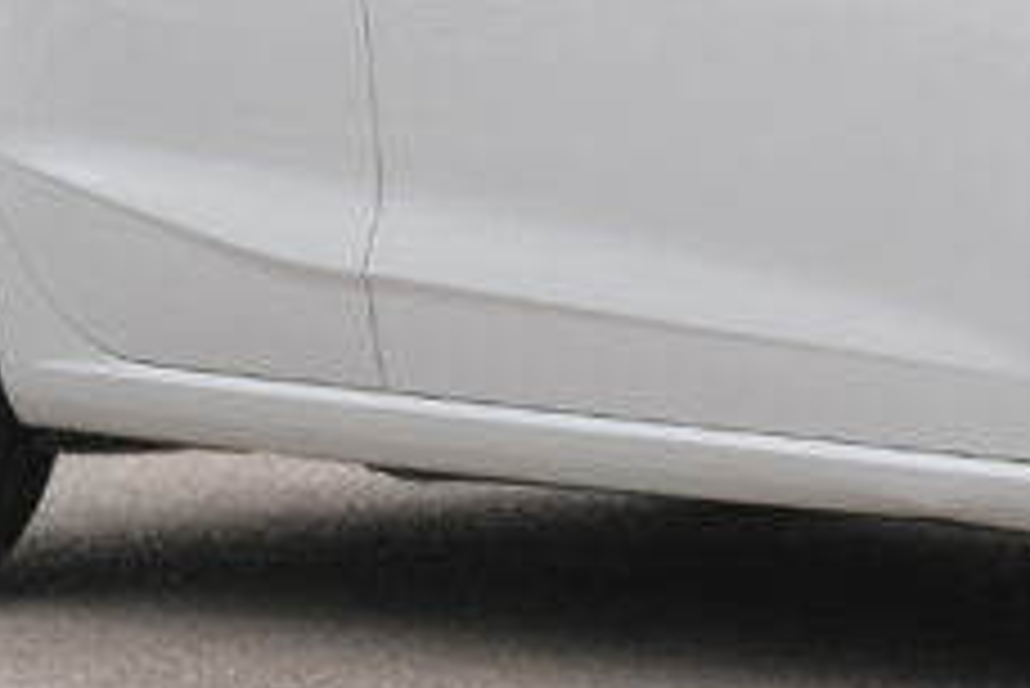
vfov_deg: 5.8
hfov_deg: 8.6
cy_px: 52
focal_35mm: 237
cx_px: 1277
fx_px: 6785
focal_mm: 35.3
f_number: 9
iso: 160
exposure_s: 1/250
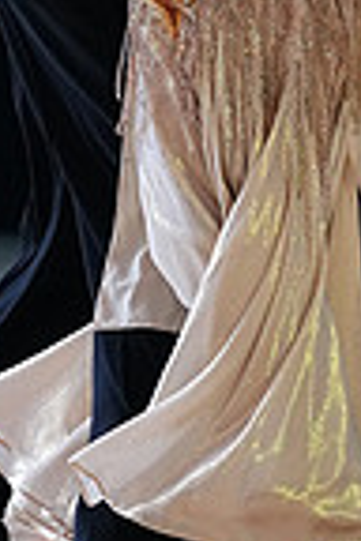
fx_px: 10634
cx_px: 100
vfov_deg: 2.9
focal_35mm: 707
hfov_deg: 1.9
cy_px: -177
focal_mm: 176
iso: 2500
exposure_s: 1/400
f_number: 4
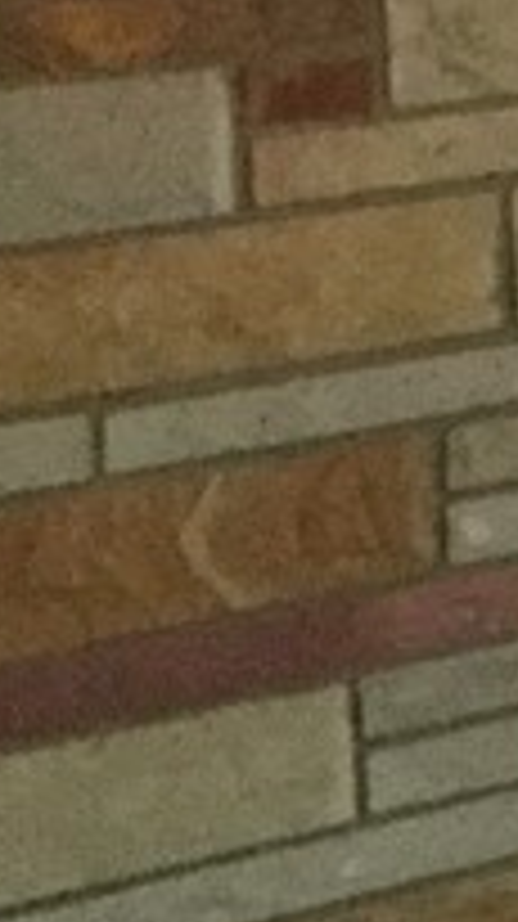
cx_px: 2018
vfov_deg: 12.5
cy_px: -157
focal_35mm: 169
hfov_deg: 6.1
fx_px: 4135
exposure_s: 1/15
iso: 250
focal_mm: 3.3
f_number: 2.4
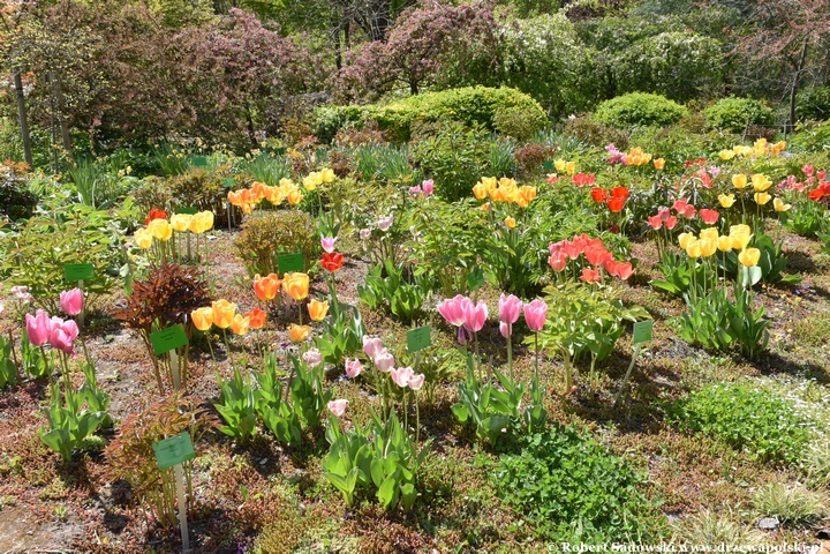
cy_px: 277
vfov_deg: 40.0
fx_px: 761
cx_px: 415
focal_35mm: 33
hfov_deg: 57.2
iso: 280
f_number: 8
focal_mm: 22
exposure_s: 1/250
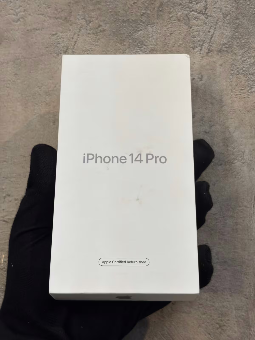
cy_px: 170
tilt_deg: +6.5
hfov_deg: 28.0
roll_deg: -1.3
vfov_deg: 36.8
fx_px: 511
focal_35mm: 52
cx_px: 128
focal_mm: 5.96
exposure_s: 1/50
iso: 32
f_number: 1.6
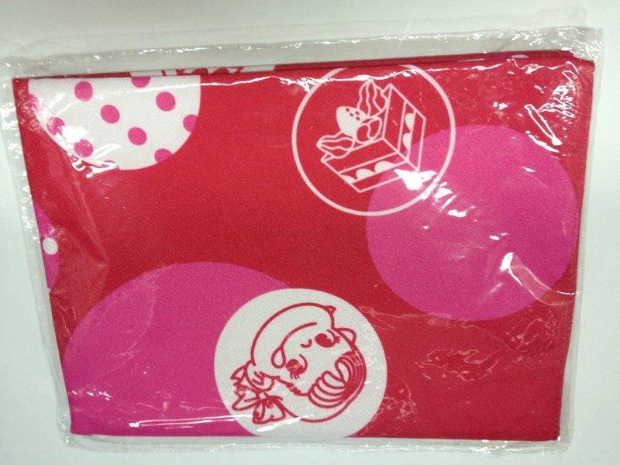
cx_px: 310
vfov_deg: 40.7
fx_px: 627
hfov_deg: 52.6
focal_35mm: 35
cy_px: 232
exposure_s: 1/20
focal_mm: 4.28
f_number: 2.4
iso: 80
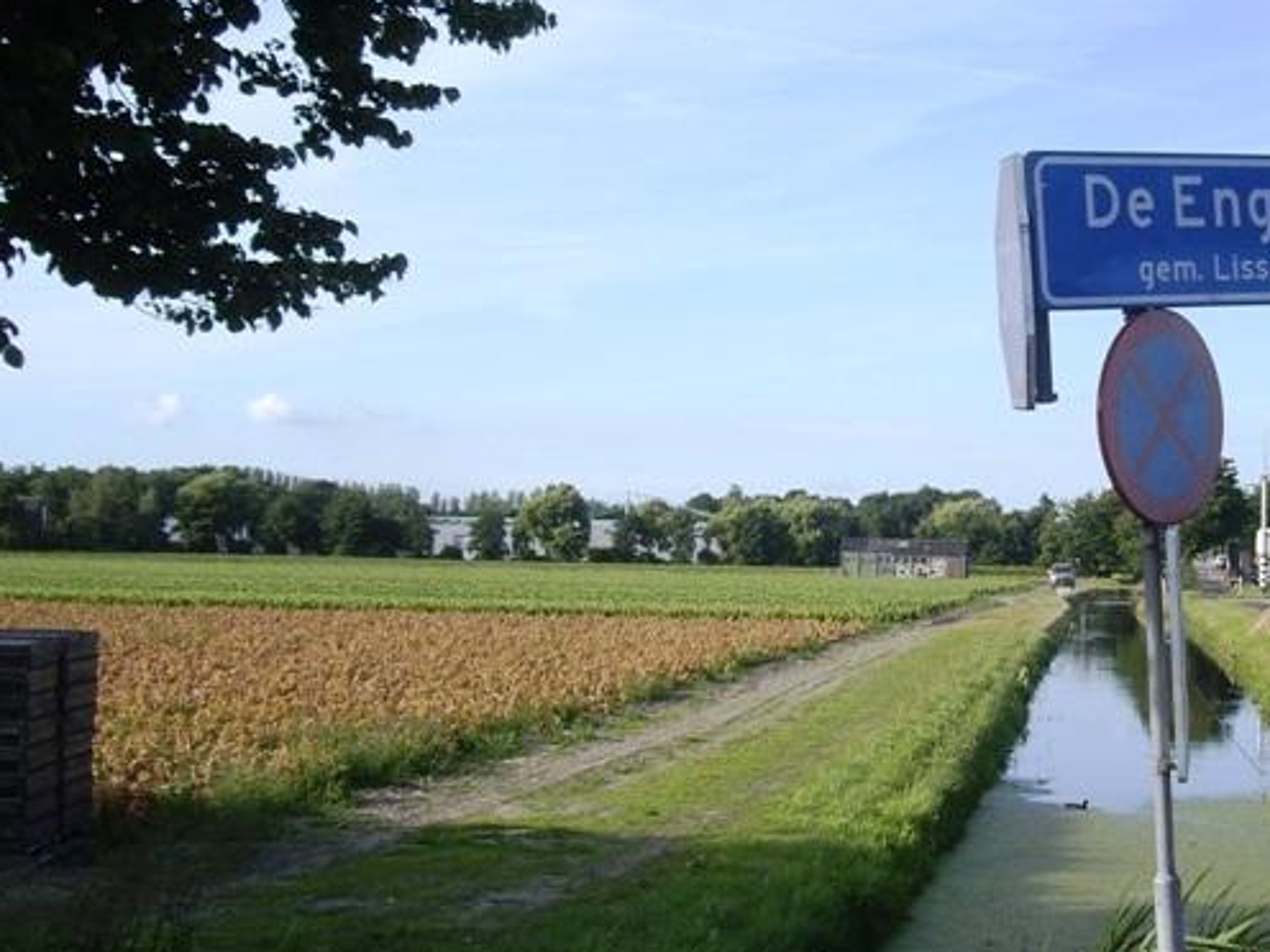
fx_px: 1798
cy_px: 537
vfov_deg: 29.6
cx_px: 768
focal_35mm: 49
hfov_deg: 38.7
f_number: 2.8
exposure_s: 1/640
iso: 64
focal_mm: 7.9
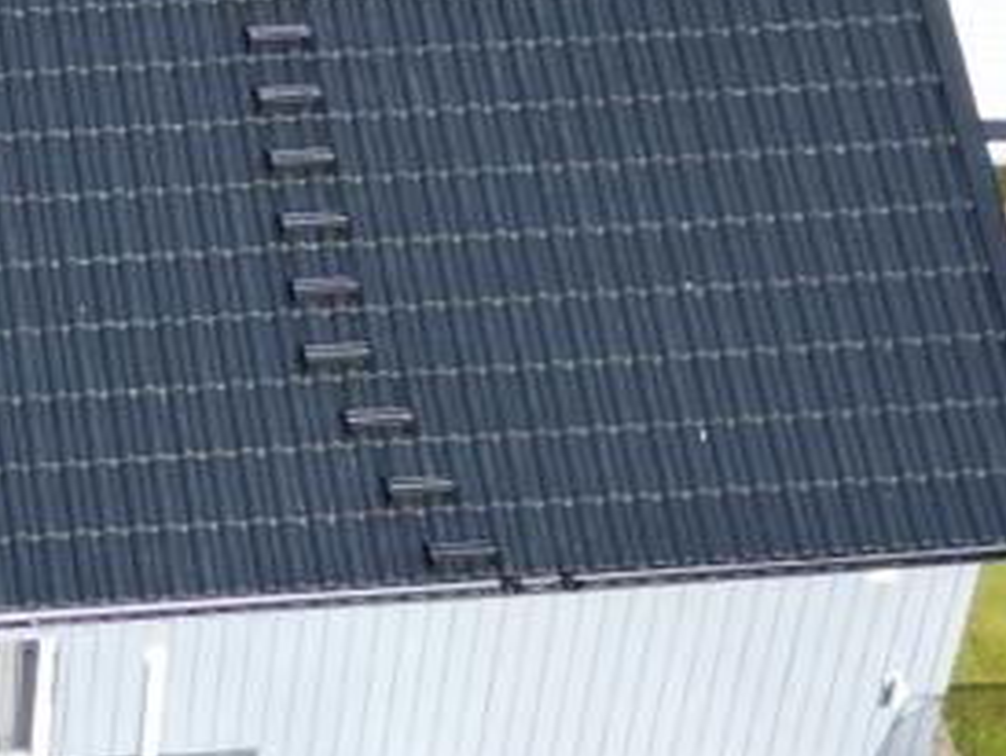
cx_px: -341
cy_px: -286
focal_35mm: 140
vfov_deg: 10.3
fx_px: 4072
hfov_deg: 13.5
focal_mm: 6.72
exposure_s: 1/2000
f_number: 1.7
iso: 120
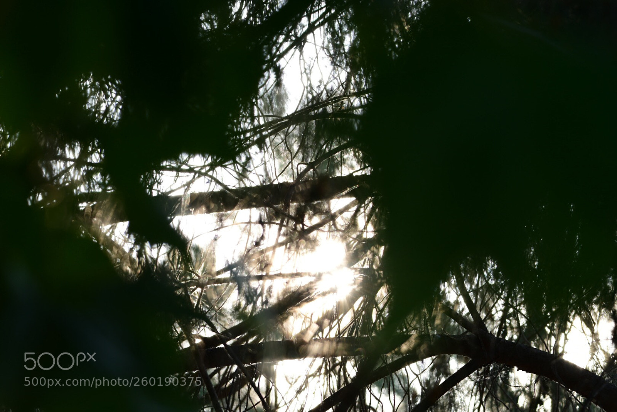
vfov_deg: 4.0
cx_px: 308
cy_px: 206
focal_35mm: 345
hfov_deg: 6.0
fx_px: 5913
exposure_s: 1/50
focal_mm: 230
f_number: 5.6
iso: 100
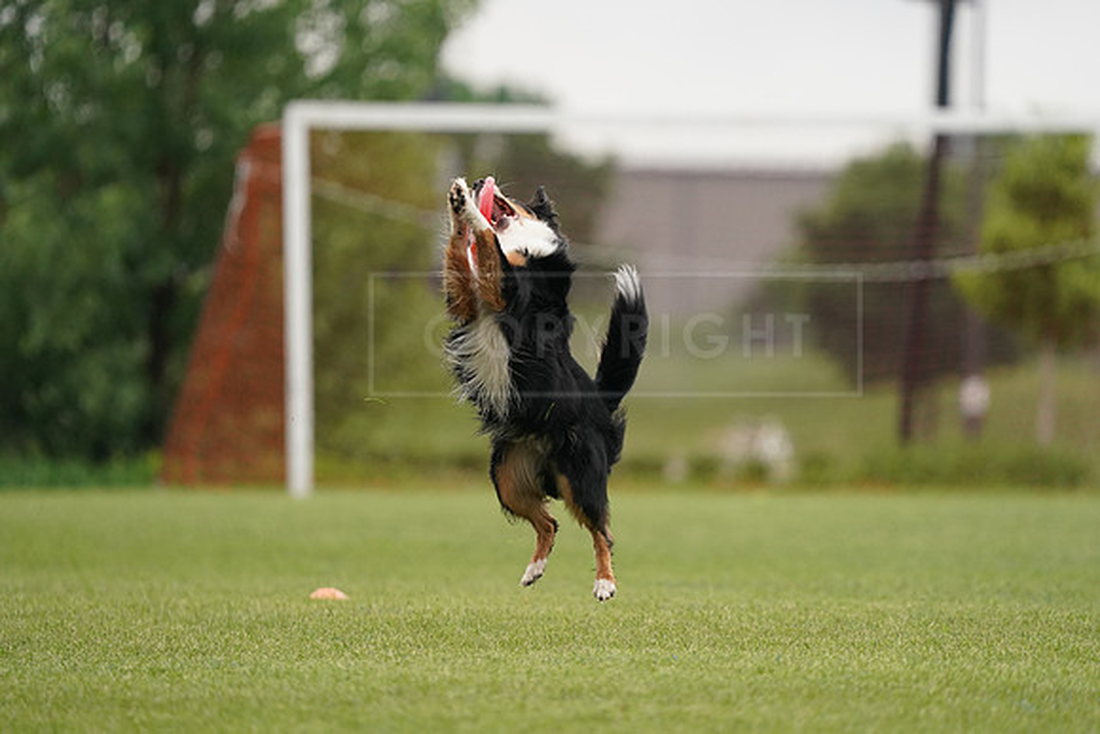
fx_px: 18337
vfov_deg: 2.3
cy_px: 367
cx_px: 550
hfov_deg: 3.4
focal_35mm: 600
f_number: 6.3
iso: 2500
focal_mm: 600
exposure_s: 1/4000
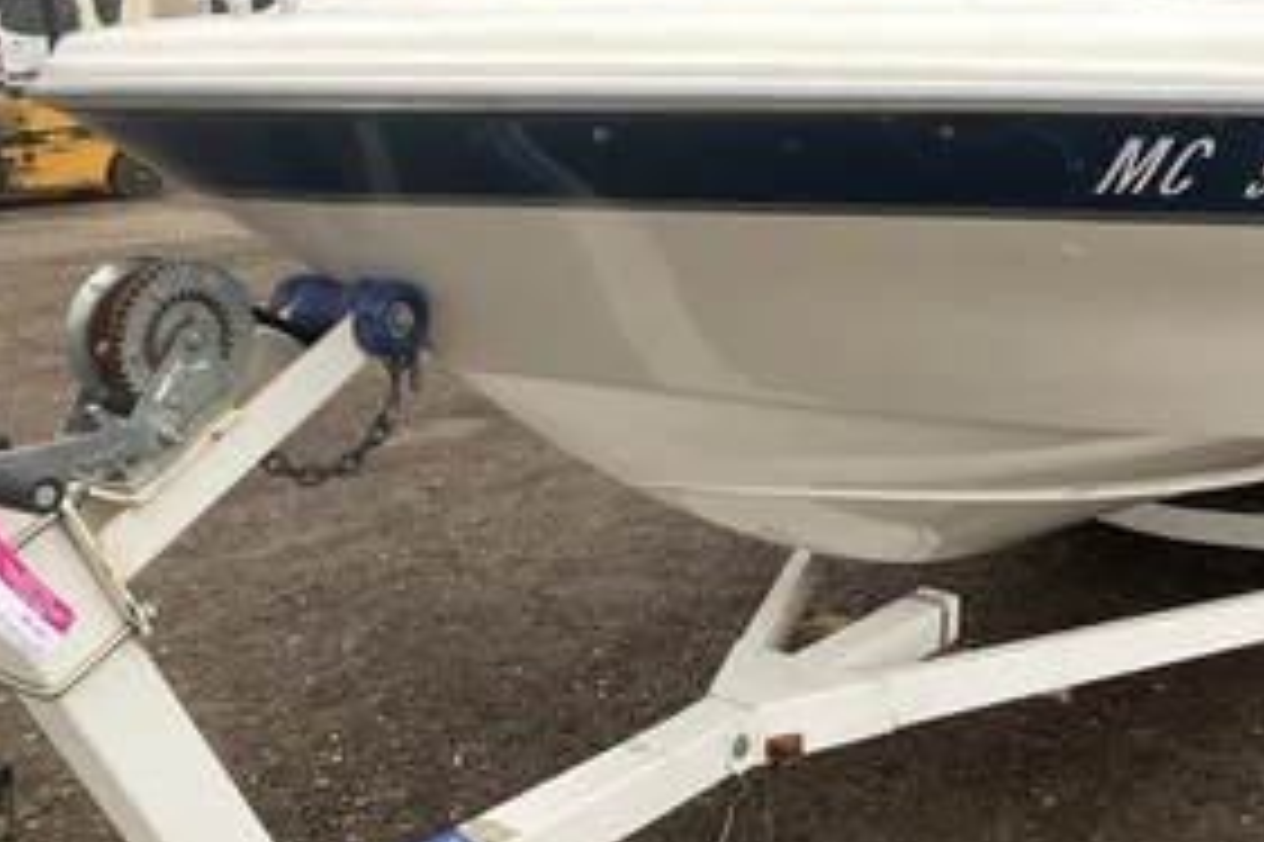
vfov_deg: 30.8
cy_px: 257
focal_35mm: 43
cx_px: 882
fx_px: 1509
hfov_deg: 44.5
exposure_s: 1/1675
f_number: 1.8
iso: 25
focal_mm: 3
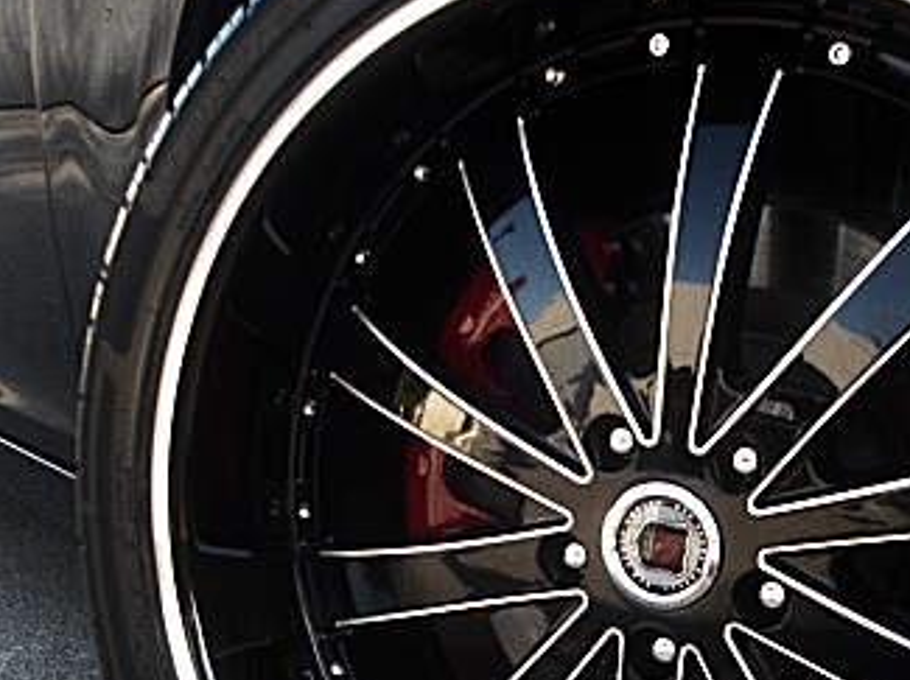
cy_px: 590
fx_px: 1864
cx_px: 490
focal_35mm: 71
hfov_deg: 27.4
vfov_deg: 20.3
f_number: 2.8
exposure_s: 1/80
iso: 100
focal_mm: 6.3
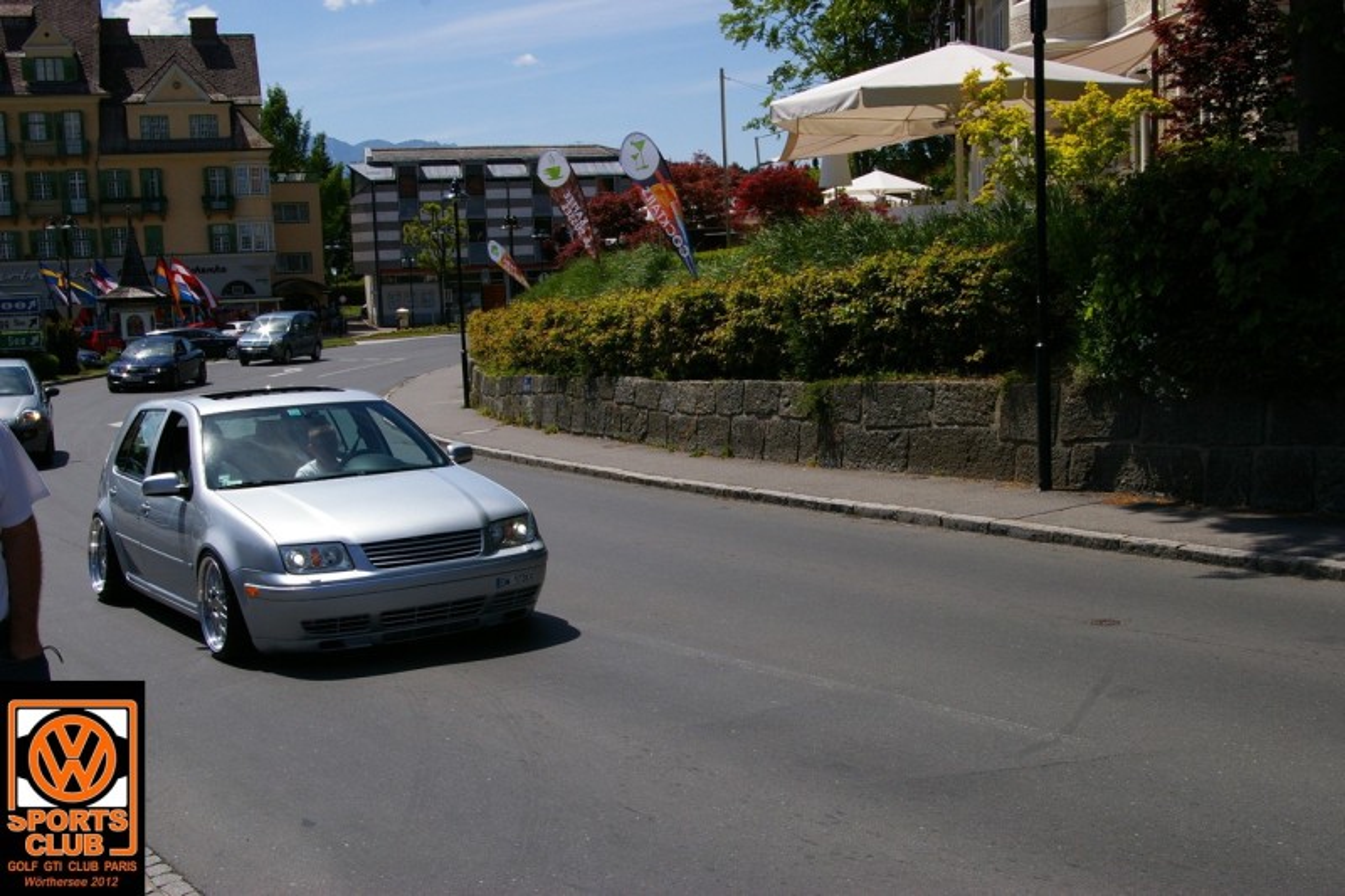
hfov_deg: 46.4
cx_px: 672
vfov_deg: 31.9
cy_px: 448
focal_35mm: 42
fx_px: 1569
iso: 200
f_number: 11
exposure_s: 1/250
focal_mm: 28
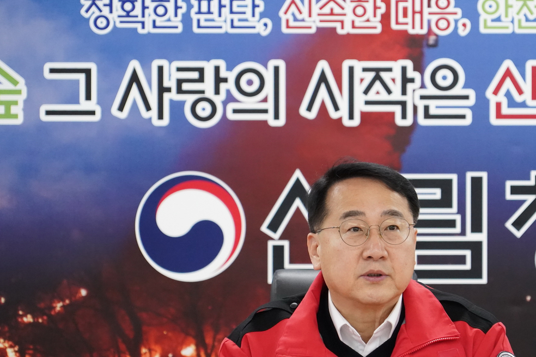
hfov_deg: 7.8
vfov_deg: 5.2
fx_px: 3945
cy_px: 244
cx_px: 349
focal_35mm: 265
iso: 6400
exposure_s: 1/320
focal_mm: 181
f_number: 6.3
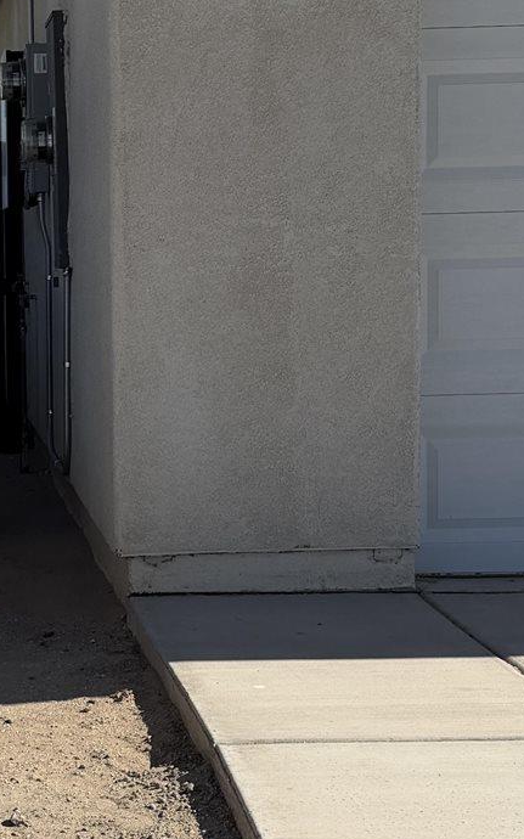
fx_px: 1943
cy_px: 389
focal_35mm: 85
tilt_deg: -4.1
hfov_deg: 15.0
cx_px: -33
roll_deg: +1.6
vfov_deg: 24.4
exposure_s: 1/7353
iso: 80
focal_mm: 6.76
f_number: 1.78
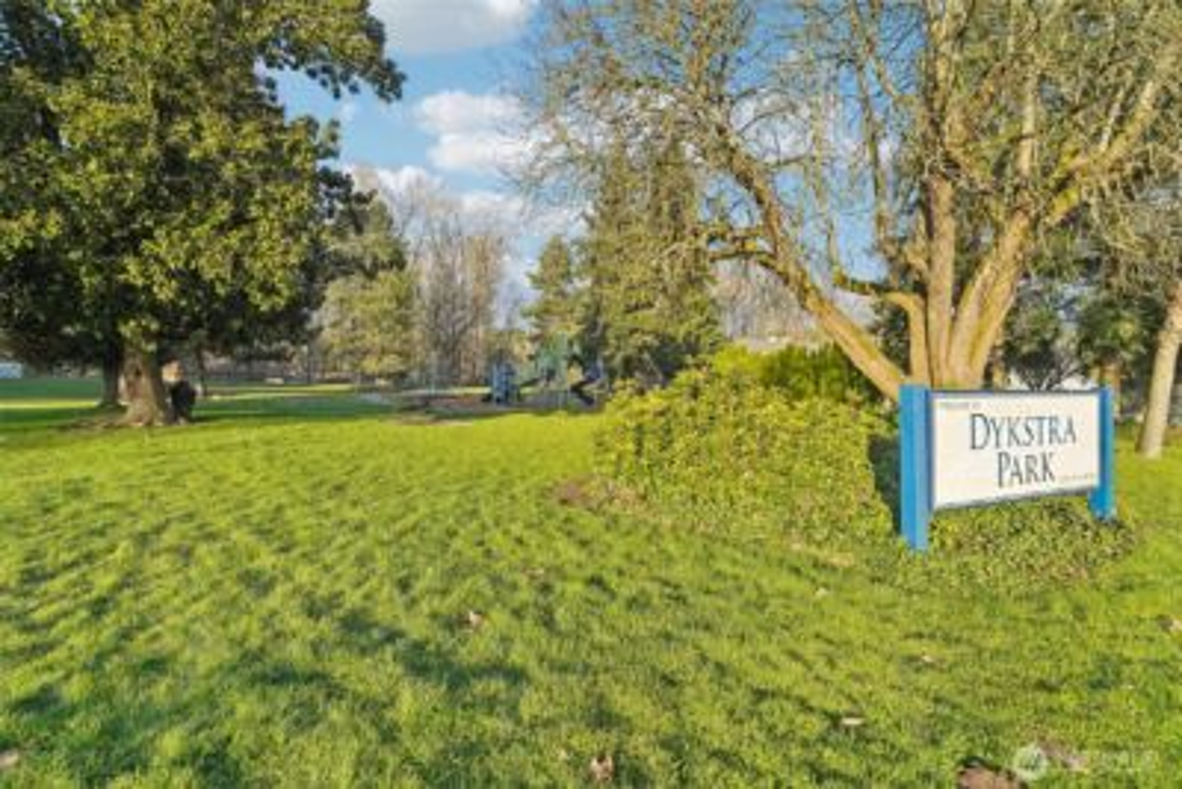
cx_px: 591
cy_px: 394
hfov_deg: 96.7
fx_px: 525
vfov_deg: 73.8
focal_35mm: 16
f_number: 5.6
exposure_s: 1/1250
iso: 1600
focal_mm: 16
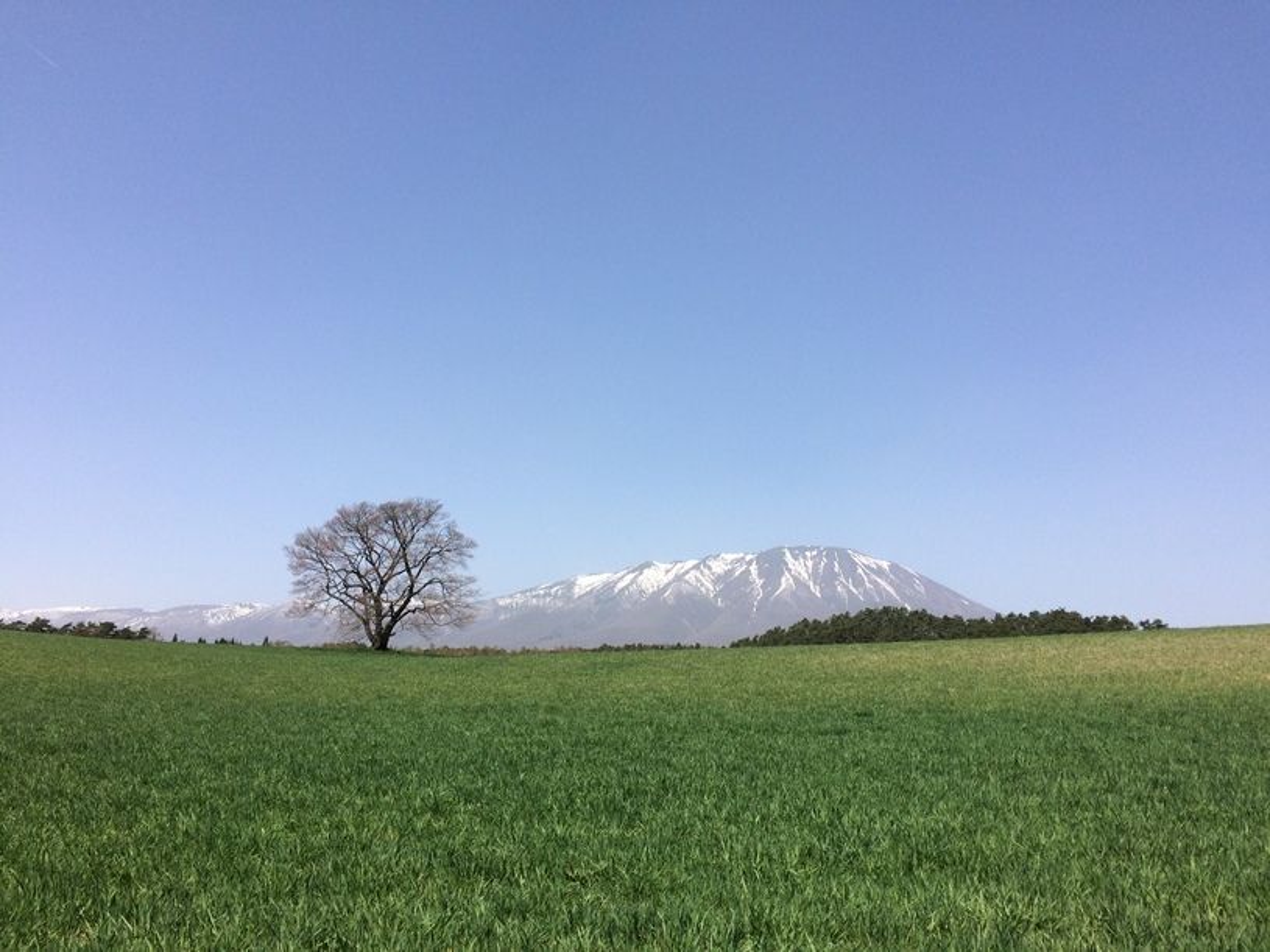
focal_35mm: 29
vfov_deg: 48.2
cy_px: 476
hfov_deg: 61.7
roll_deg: +0.4
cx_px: 635
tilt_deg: +12.5
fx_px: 1064
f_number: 2.2
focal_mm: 4.15
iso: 32
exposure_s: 1/2564
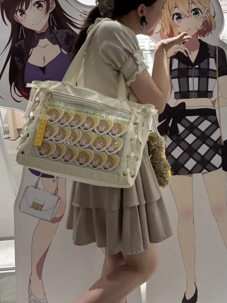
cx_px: 162
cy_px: 138
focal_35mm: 41
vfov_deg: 45.7
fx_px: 358
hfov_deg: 34.6
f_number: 1.6
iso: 50
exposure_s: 1/121
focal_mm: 5.96
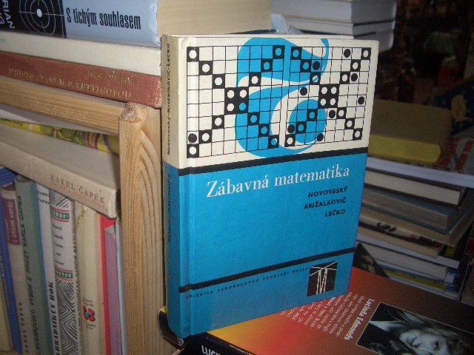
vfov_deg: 40.7
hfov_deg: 52.6
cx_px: 237
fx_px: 479
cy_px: 178
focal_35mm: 35
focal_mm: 5.8
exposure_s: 1/60
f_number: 2.6
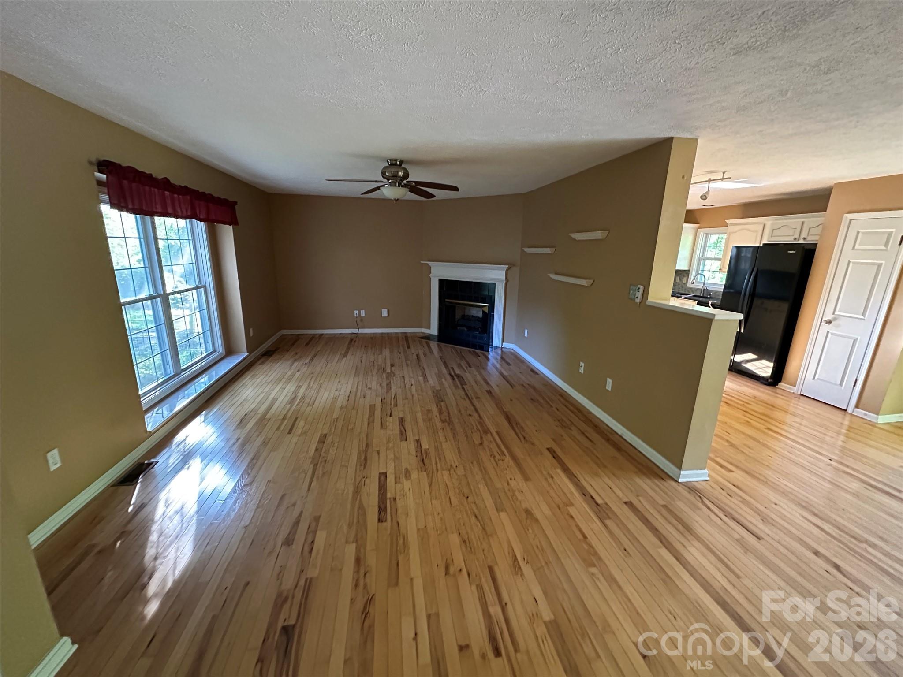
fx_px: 365
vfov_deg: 85.7
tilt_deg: -12.7
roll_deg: -1.4
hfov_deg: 102.1
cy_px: 338
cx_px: 452
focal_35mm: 14
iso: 1000
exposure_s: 1/60
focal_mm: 2.22
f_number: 2.2
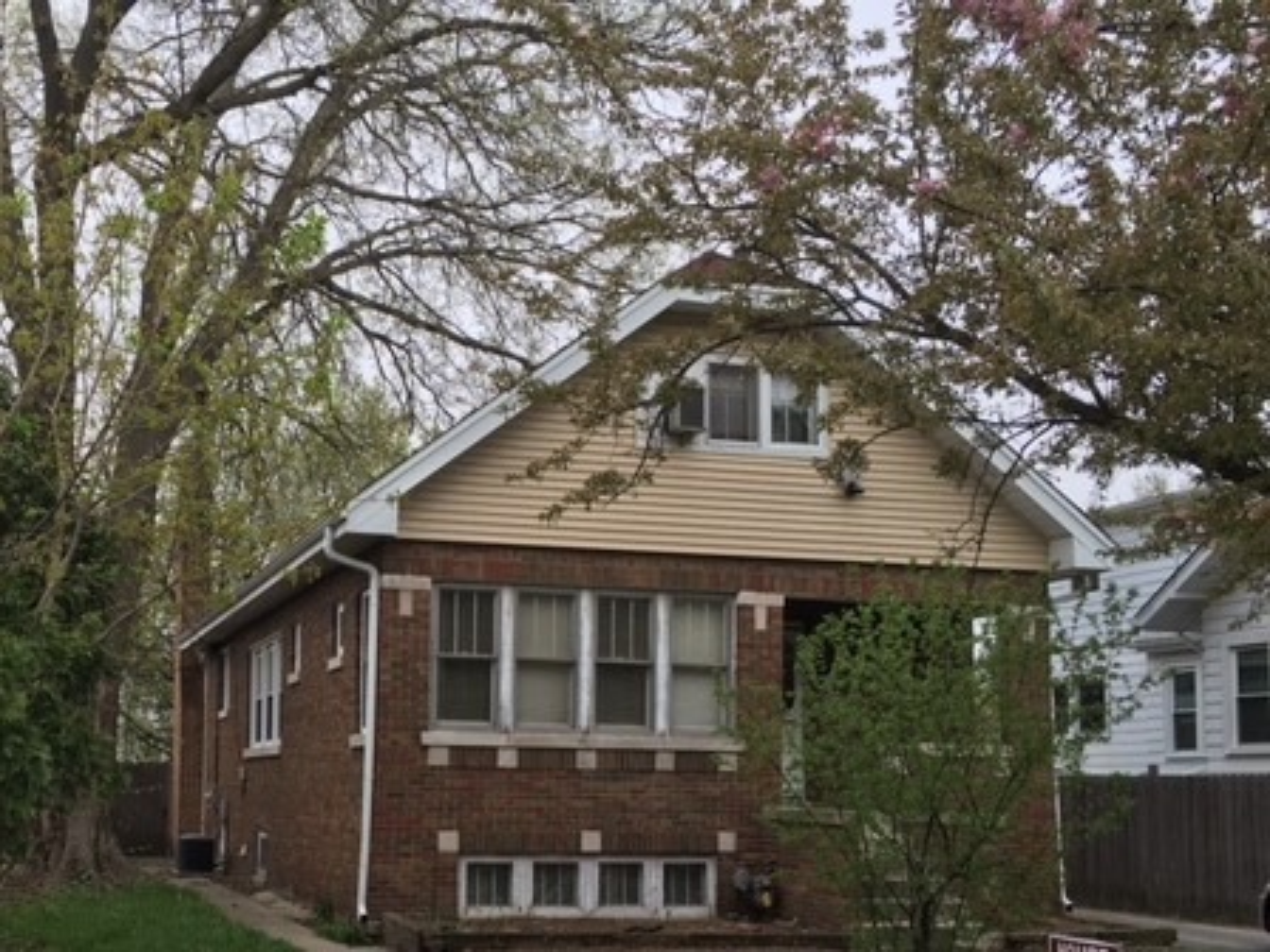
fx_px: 1064
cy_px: 476
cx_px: 635
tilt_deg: +5.2
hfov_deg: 61.7
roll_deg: -1.6
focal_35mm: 29
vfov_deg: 48.2
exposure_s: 1/384
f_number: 2.2
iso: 25
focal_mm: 4.15
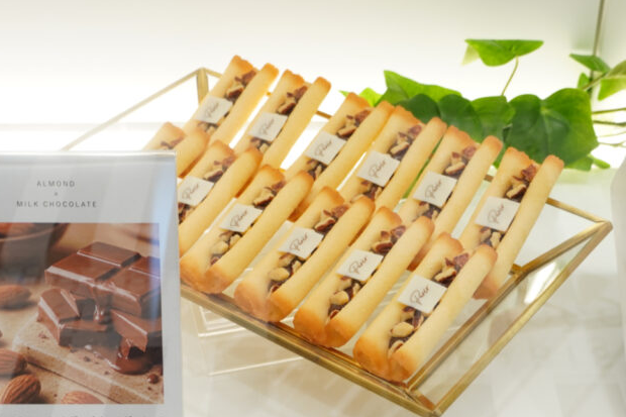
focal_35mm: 58
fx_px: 1002
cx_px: 311
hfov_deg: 34.7
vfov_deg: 23.5
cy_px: 216
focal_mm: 31
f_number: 7.1
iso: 250
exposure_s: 1/30
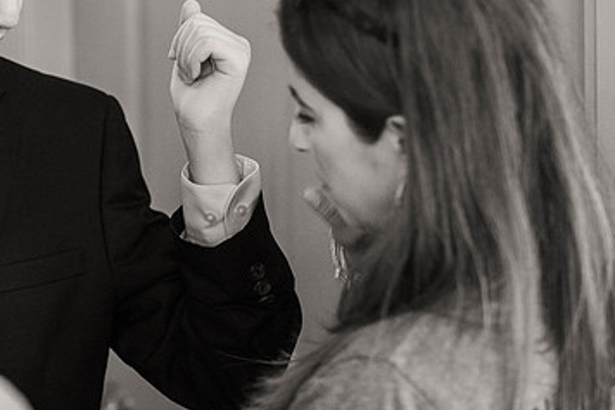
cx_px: 167
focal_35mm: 162
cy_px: 121
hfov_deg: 12.7
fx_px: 2766
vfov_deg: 8.5
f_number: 2.8
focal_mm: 90
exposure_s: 1/60
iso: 2000
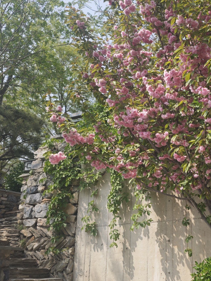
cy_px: 157
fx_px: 366
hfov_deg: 30.9
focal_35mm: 45
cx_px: 183
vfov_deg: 42.0
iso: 50
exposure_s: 1/1250
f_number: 1.6
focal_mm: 6.55
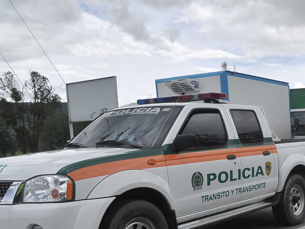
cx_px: 329
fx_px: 476
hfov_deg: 31.8
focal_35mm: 54
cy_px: 214
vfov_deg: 26.0
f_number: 5
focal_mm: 22
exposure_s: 1/1000
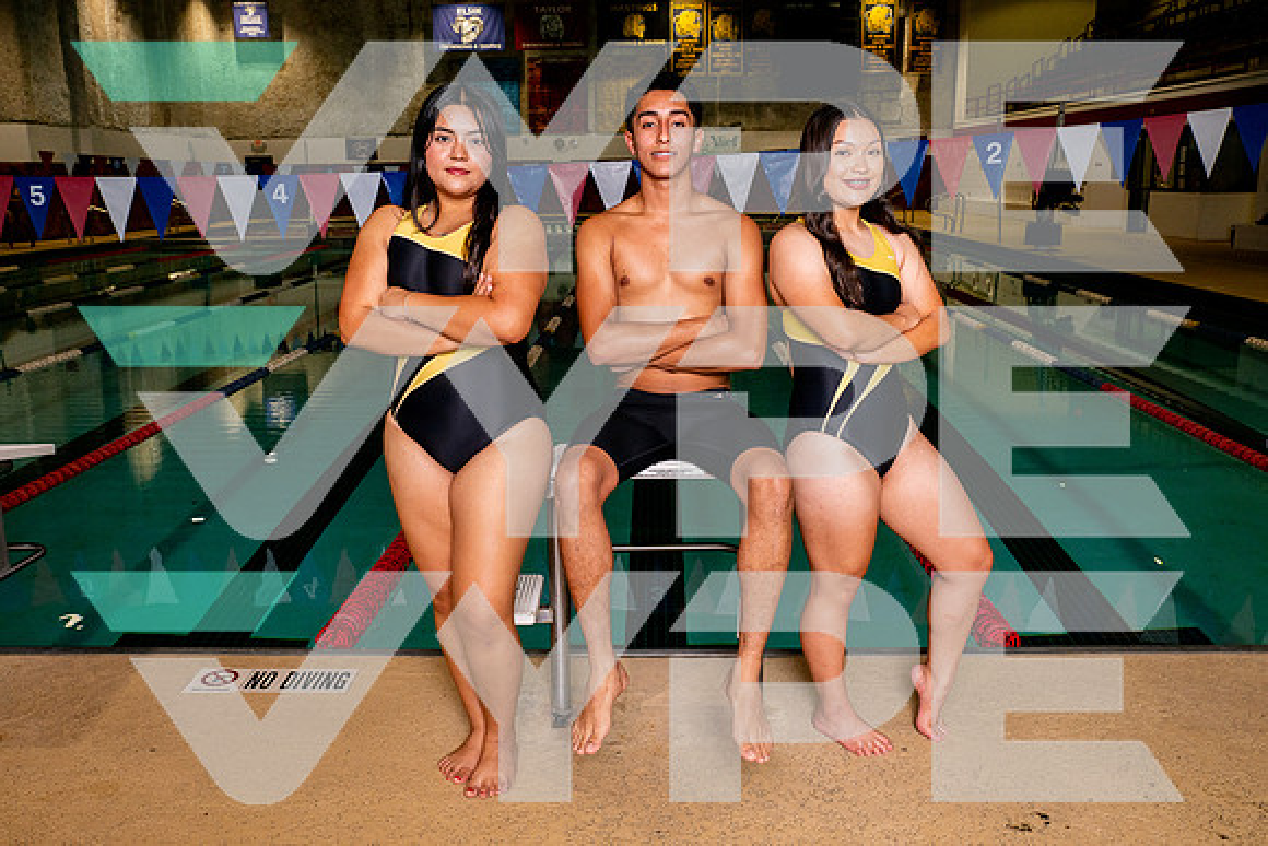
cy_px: 425
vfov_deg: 39.9
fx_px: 1165
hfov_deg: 57.1
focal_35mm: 33
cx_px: 632
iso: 400
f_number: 7.1
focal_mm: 32
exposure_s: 1/125
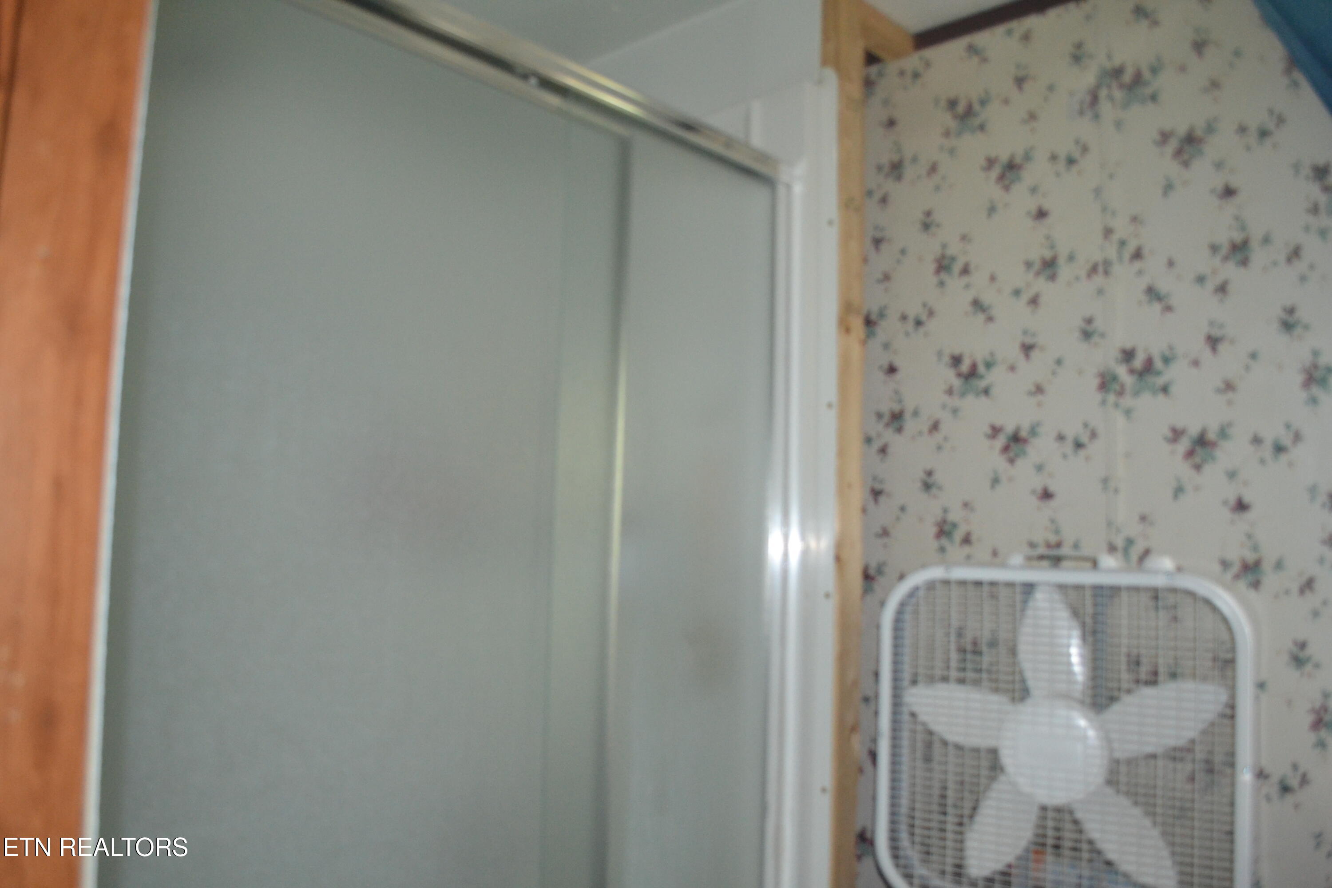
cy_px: 444
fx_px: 999
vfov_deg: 47.9
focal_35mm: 27
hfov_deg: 67.4
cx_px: 666
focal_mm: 18
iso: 1800
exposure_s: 1/60
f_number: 3.5
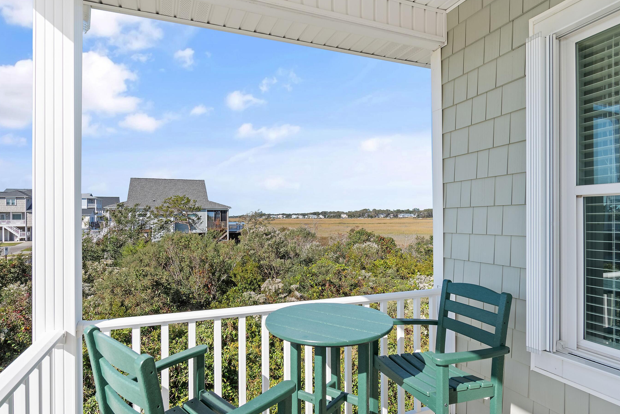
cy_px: 224
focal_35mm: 20
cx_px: 301
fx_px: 344
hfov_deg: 84.0
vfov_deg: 61.8
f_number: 6.3
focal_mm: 12
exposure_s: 1/160
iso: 100
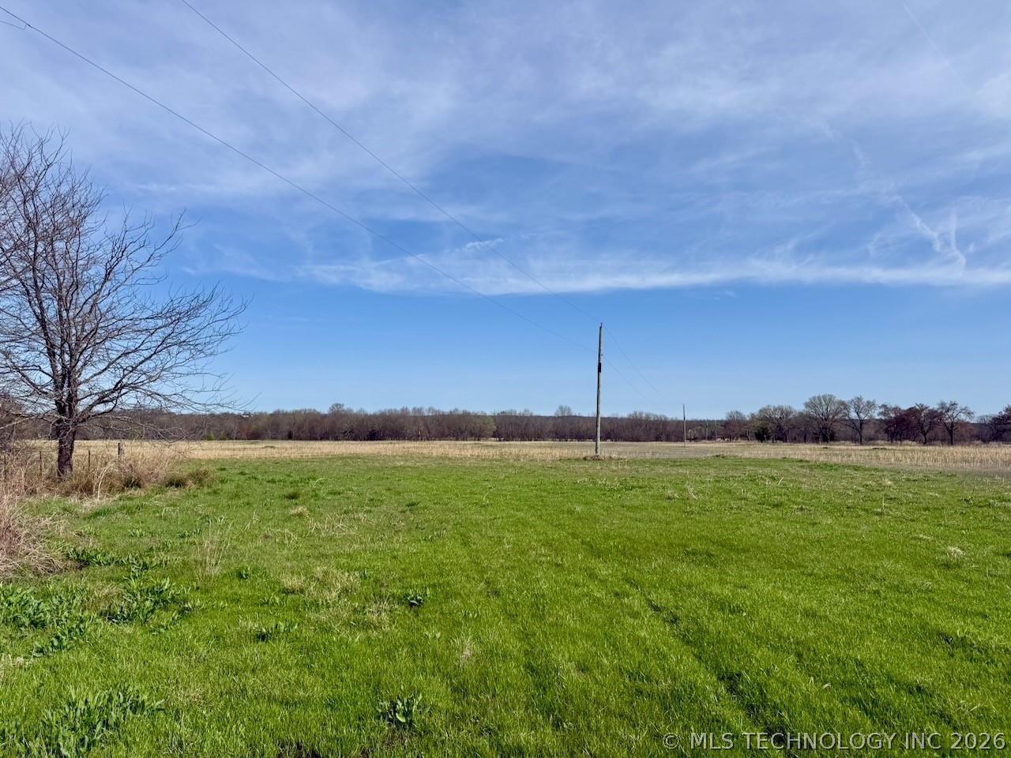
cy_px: 379
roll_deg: -0.2
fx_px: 701
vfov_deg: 56.8
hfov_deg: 71.6
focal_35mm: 24
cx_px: 506
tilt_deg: +4.1
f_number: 1.78
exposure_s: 1/6173
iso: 80
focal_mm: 6.76
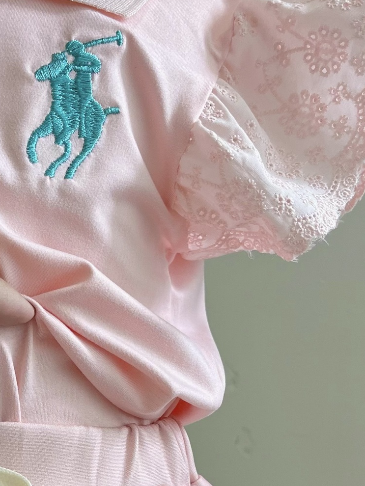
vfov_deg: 29.6
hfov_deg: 23.0
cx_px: 78
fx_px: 885
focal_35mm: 63
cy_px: 421
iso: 64
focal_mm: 5.1
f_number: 1.6
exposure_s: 1/121
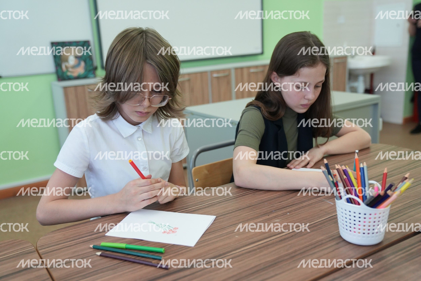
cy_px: 140
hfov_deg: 51.9
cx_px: 210
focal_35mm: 37
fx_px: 433
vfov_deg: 35.9
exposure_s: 1/250
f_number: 3.2
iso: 2000
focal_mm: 37
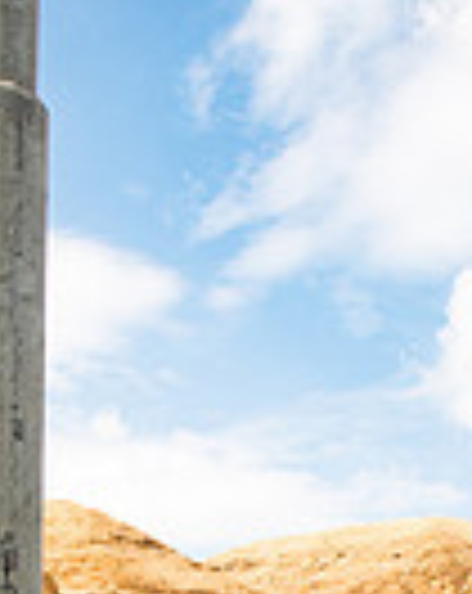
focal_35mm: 77
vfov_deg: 21.5
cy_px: 846
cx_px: 351
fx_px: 1349
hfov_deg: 19.7
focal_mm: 24
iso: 200
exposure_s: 1/2500
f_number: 2.8
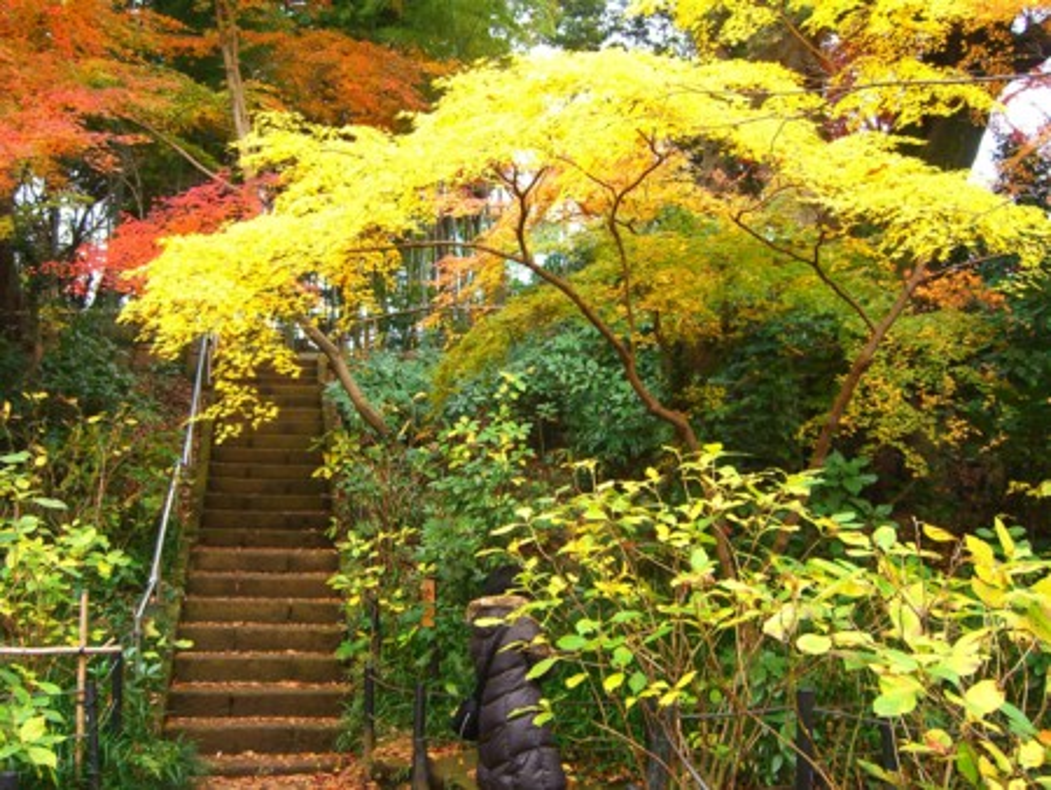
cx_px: 526
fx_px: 1154
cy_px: 395
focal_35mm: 38
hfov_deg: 49.0
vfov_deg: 37.8
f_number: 2.8
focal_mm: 7.9
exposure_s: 1/125
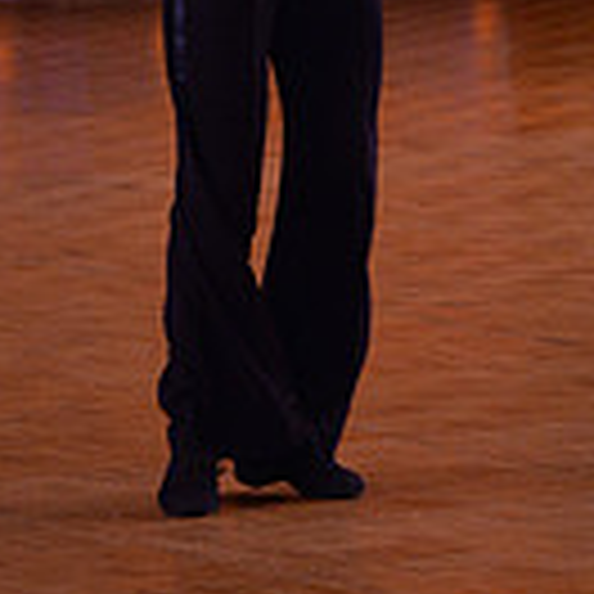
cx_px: 205
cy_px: -482
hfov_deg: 3.9
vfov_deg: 3.9
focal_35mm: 448
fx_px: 8697
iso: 1600
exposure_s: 1/250
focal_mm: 120
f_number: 4
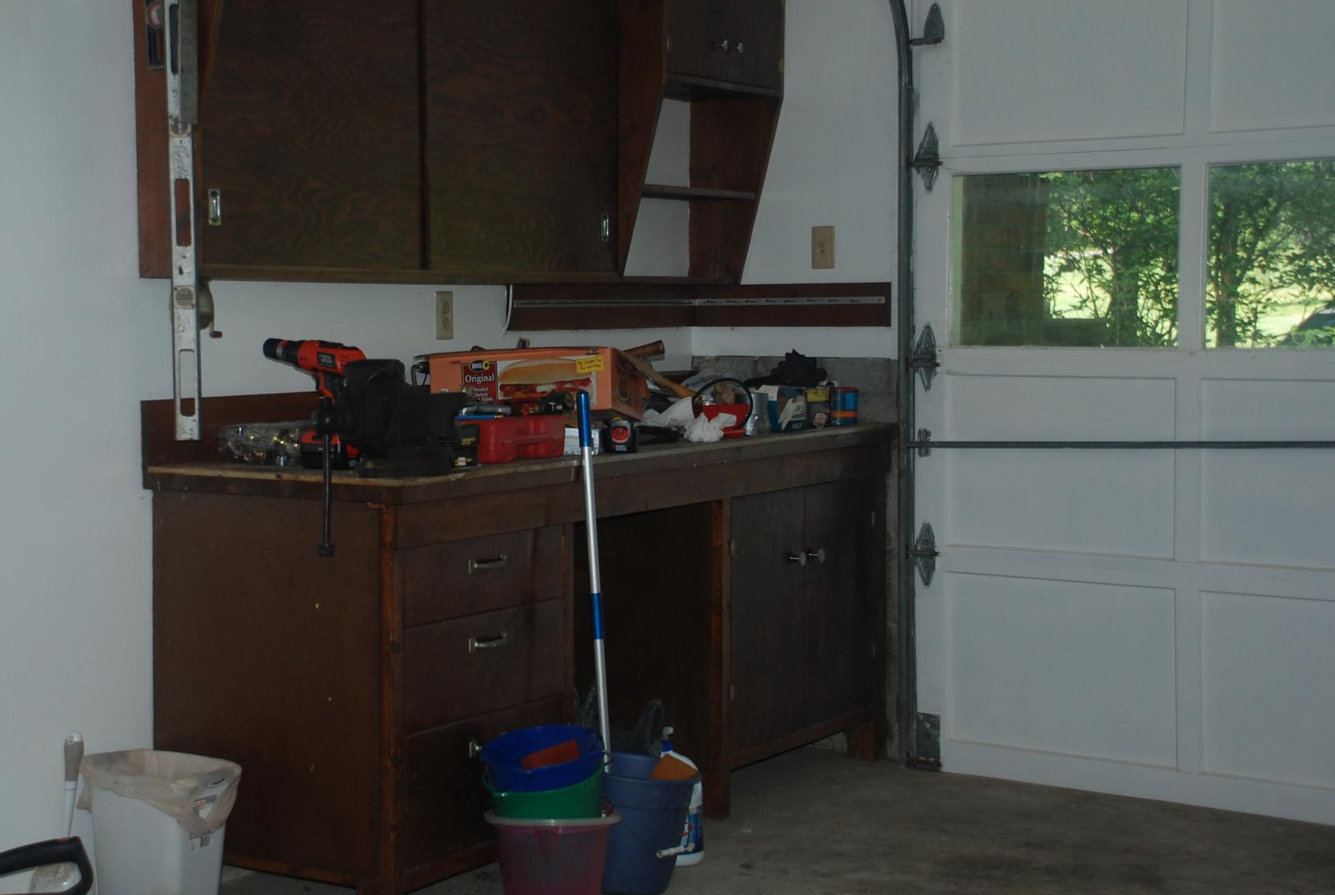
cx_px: 569
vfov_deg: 23.5
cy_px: 446
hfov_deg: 34.4
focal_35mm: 58
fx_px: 2155
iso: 220
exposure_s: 1/60
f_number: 4.2
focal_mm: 32
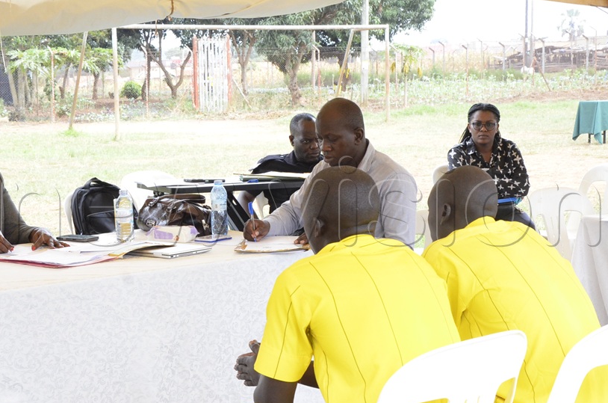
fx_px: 1180
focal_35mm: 70
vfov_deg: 19.4
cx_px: 241
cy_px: 200
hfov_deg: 28.8
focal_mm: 38
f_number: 11
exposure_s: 1/500
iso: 3200
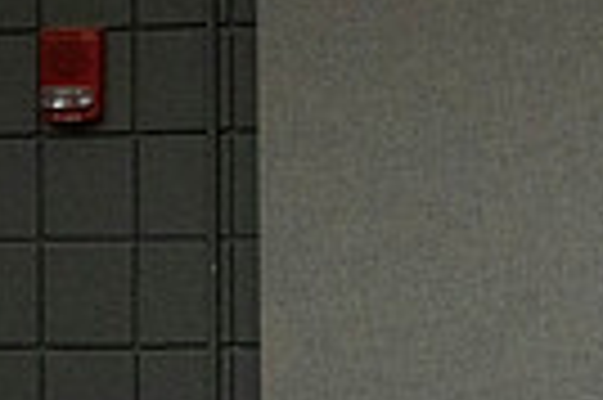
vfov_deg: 4.5
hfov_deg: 6.7
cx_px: 1004
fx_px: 5086
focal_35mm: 304
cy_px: 272
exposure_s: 1/500
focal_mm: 70
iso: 10000
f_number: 4
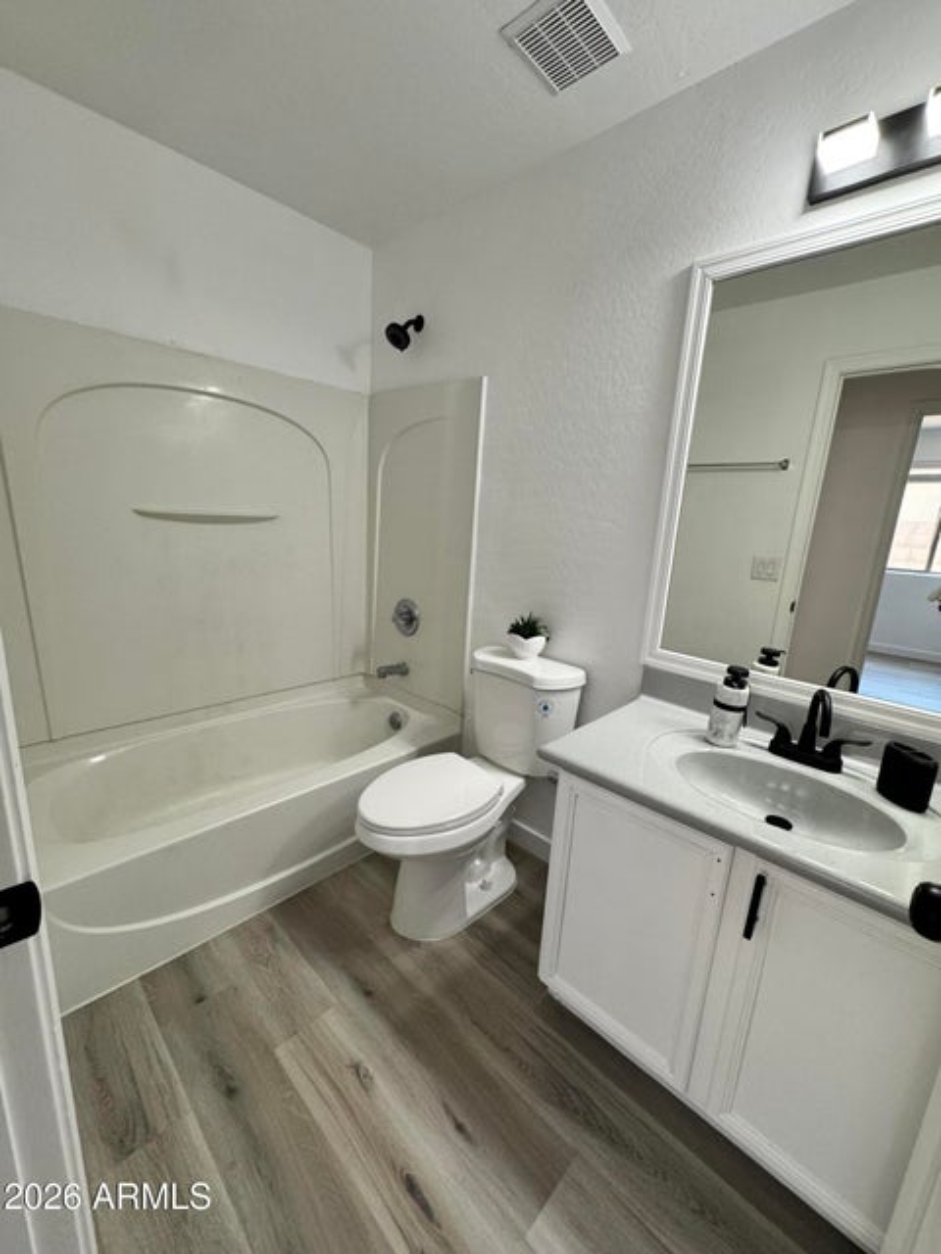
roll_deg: -3.2
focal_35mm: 14
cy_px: 627
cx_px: 470
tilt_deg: -12.7
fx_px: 507
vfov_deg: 102.1
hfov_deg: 85.7
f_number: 2.2
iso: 200
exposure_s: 1/120
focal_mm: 2.22
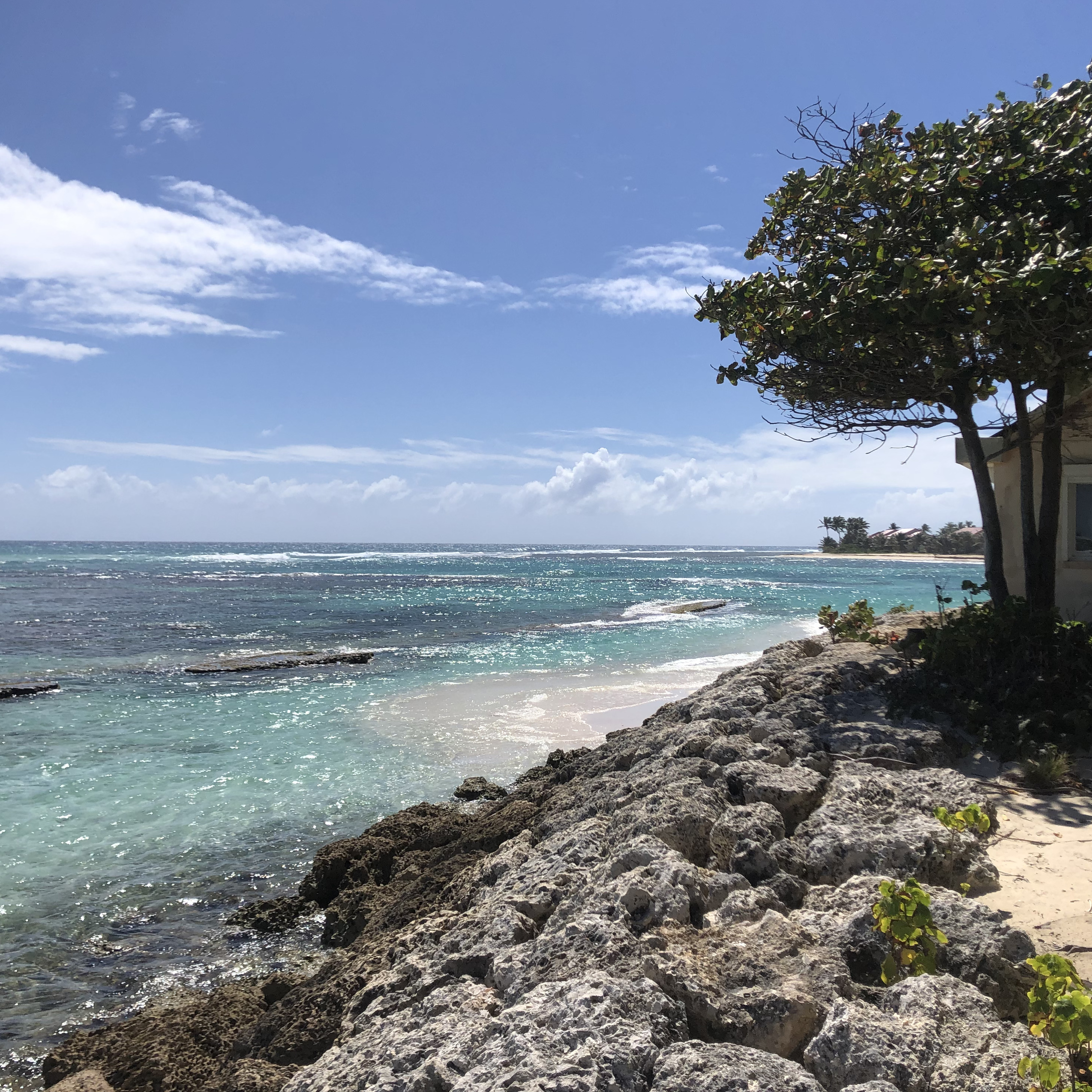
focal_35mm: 34
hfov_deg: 48.4
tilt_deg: +0.6
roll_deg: +0.1
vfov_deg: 48.4
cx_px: 540
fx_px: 1213
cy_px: 530
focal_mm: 4
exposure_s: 1/5348
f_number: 1.8
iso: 25
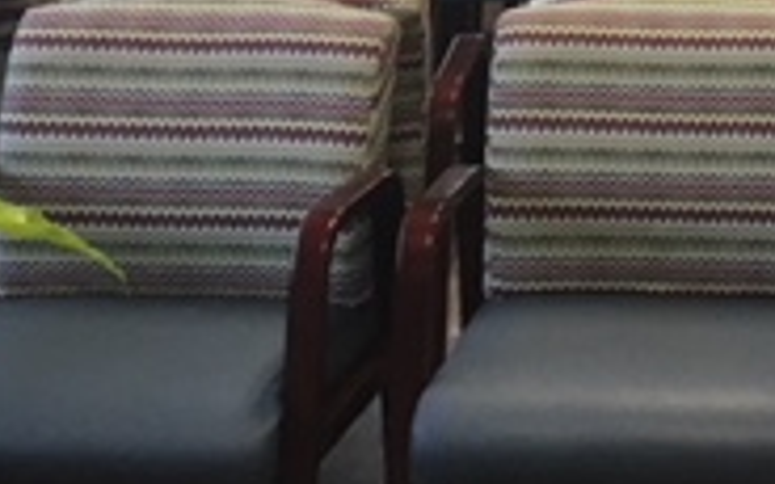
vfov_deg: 11.4
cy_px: -366
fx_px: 2260
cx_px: 952
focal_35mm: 107
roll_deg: -1.3
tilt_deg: +1.4
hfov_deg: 18.4
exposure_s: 1/30
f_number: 2.2
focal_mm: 4.15
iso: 40
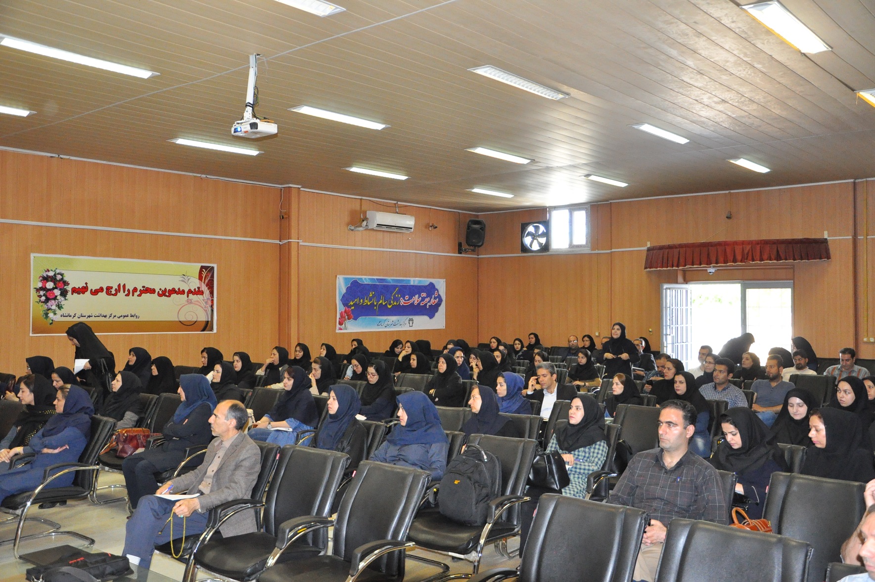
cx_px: 438
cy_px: 291
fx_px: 801
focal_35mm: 33
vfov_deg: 39.9
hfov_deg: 57.3
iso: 2500
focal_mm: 22
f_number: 5.6
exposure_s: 1/125
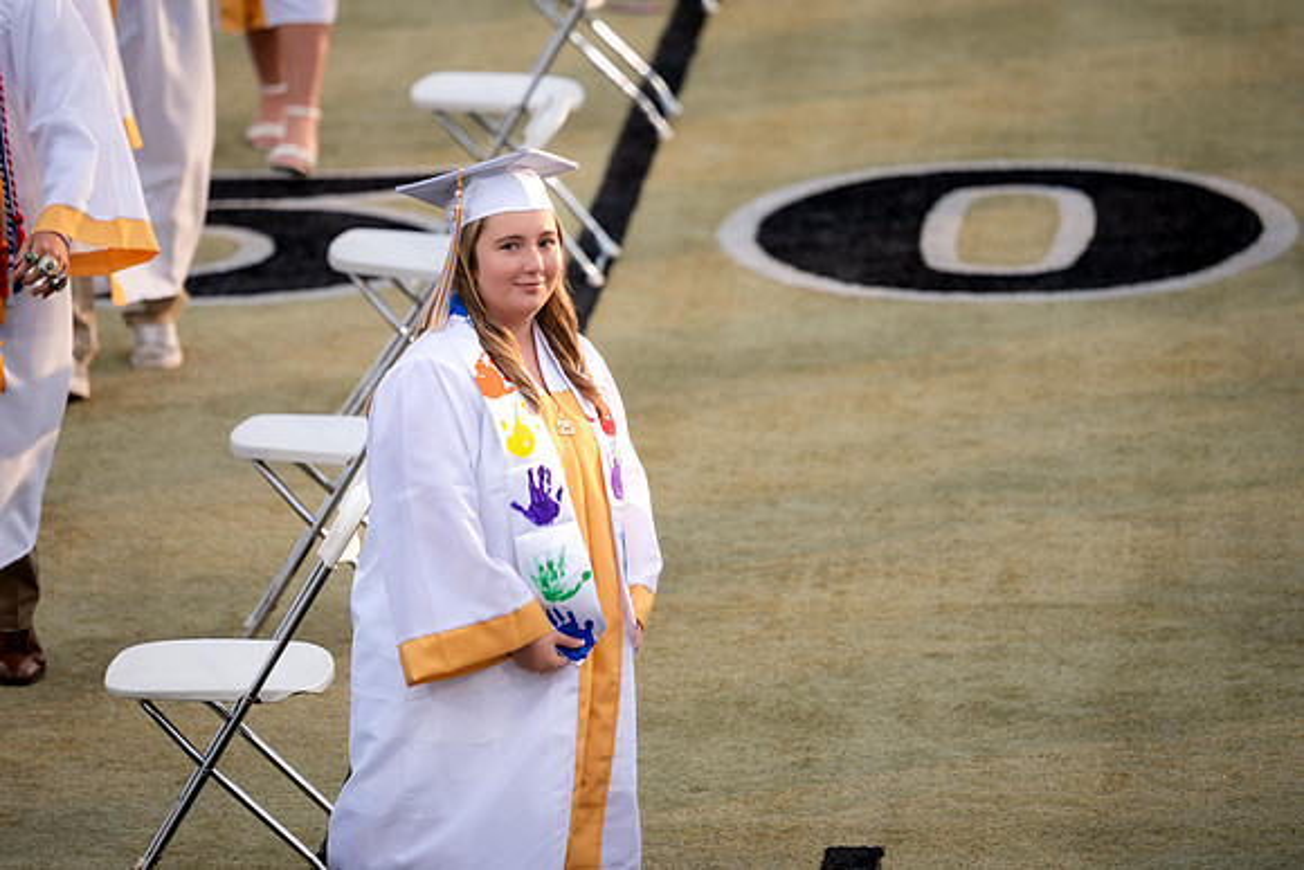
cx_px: 642
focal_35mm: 294
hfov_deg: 7.0
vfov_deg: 4.7
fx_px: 10642
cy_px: 362
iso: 250
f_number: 2.8
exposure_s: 1/500
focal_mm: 190
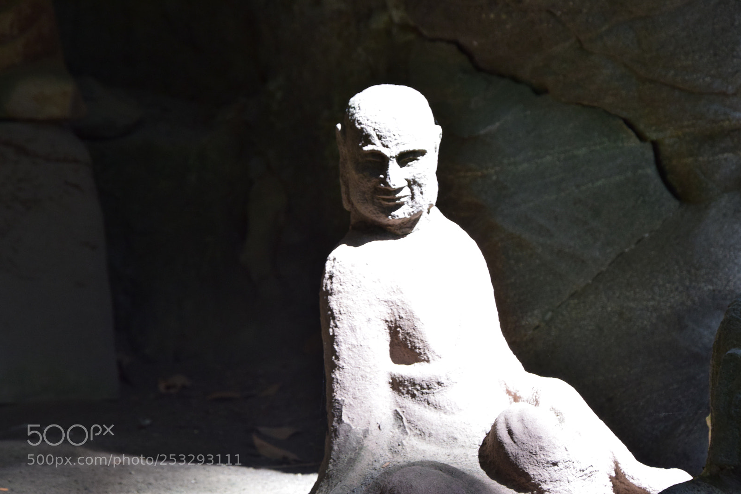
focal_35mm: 159
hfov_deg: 13.0
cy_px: 248
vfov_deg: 8.7
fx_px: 3262
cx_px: 371
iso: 800
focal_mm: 105
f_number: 9
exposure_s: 1/125
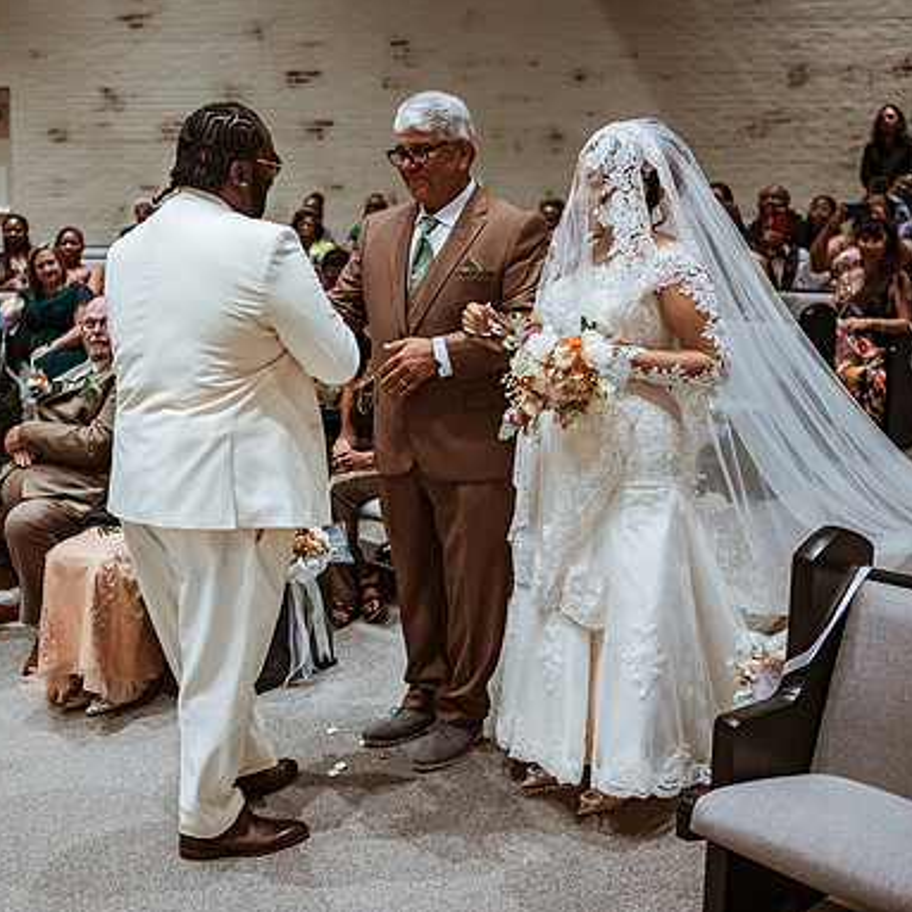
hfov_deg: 37.4
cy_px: 456
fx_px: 1341
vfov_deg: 37.6
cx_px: 357
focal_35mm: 45
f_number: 1.8
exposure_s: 1/500
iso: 1250
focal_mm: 35
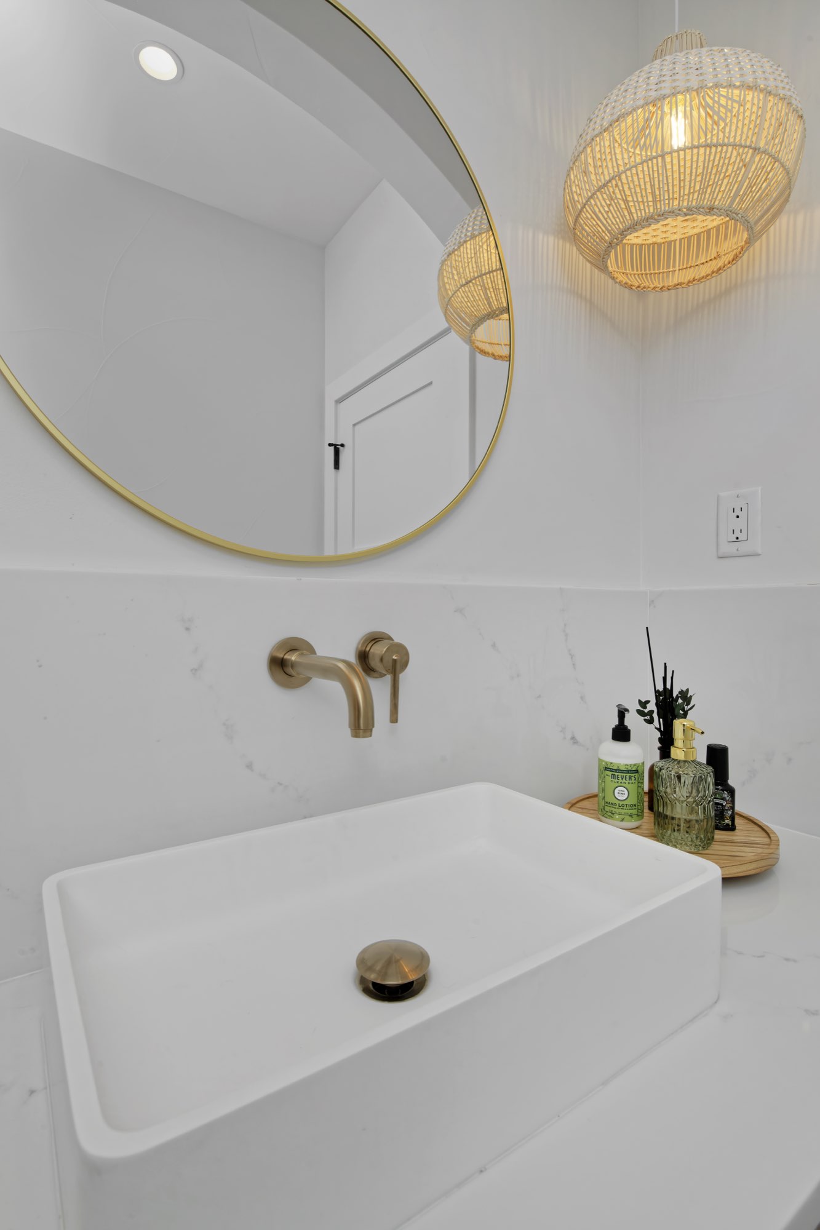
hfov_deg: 67.4
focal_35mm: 18
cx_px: 410
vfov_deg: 90.0
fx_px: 615
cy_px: 615
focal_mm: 18
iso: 640
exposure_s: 1/200
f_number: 13
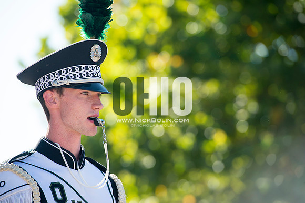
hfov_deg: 10.3
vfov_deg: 6.9
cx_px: 152
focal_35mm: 200
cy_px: 102
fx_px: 1693
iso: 200
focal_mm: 200
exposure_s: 1/1000
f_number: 4.5
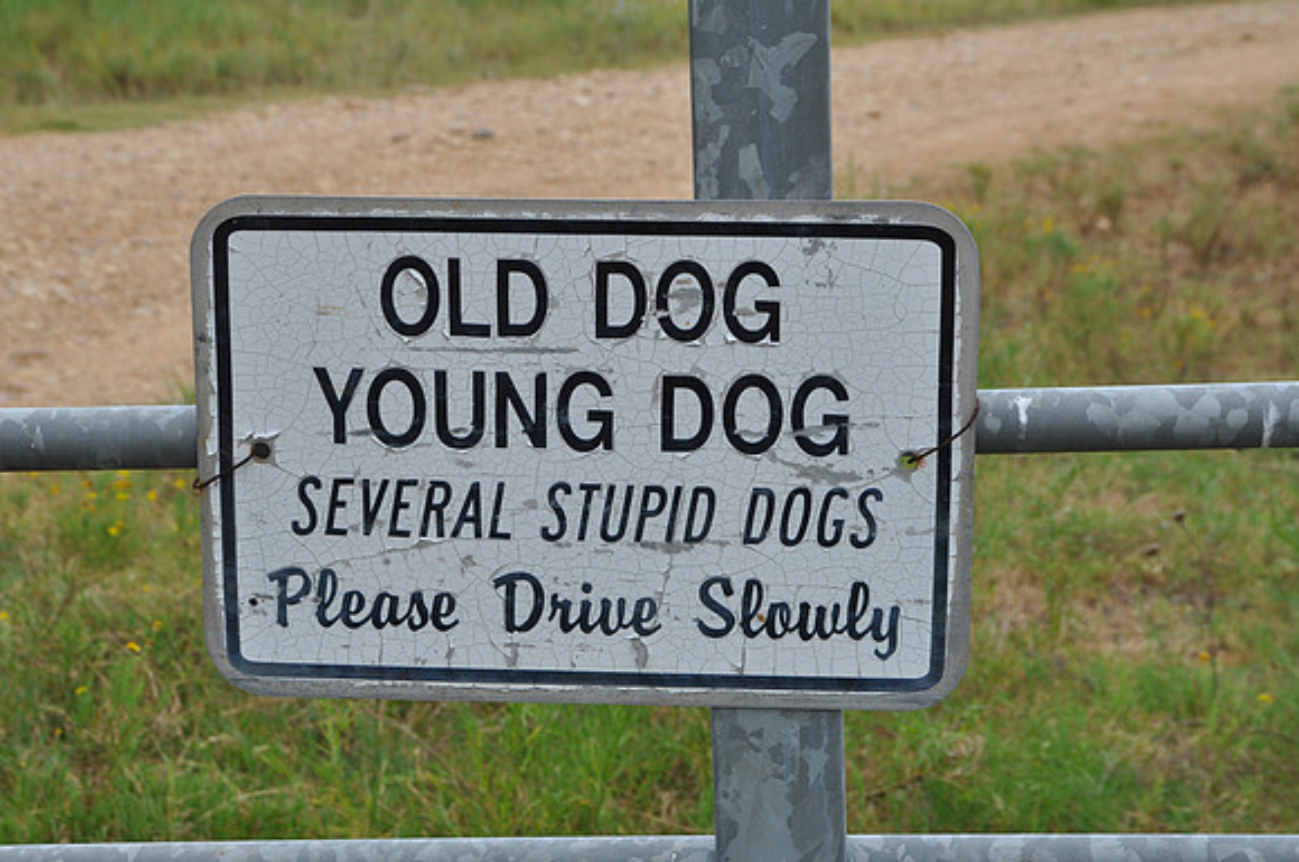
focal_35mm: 82
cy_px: 431
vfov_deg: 16.5
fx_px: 2973
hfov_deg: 24.6
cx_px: 650
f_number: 9
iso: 200
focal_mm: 55
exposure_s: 1/80
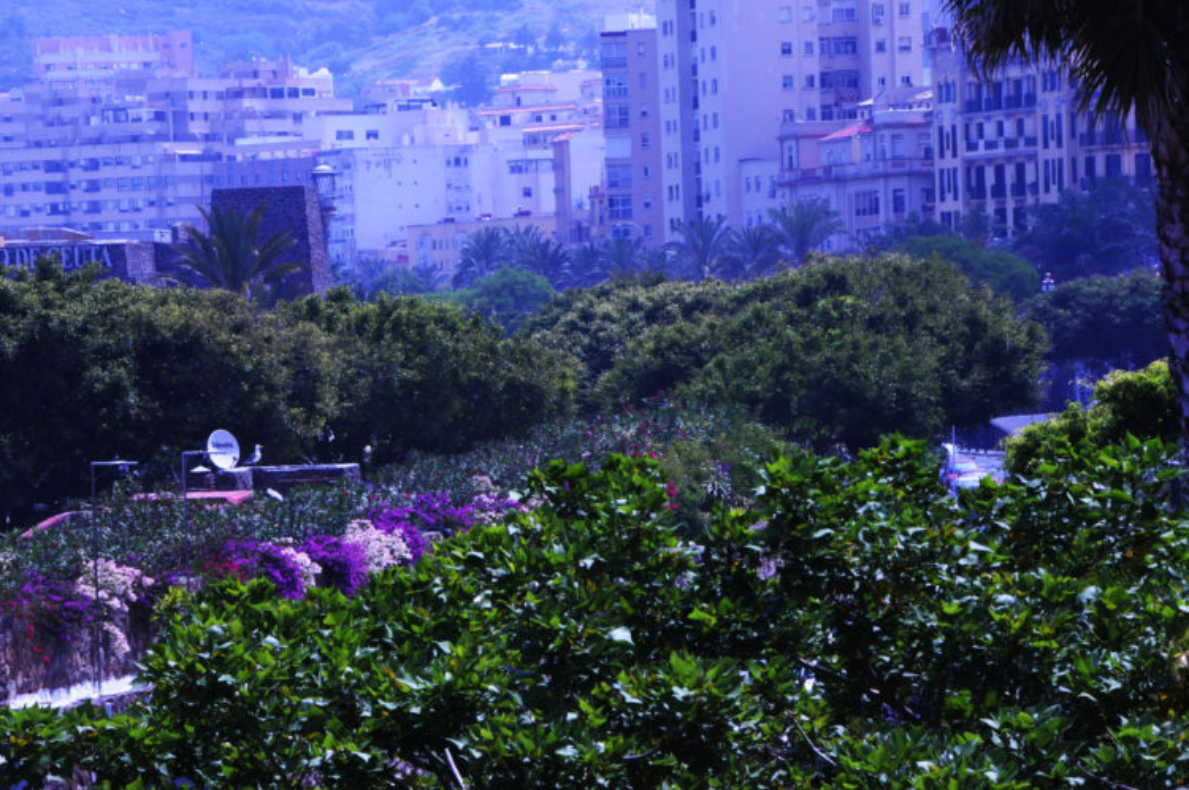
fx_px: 5739
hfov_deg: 11.8
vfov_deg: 7.9
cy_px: 395
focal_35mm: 174
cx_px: 594
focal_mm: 116
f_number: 25
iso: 800
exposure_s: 1/250
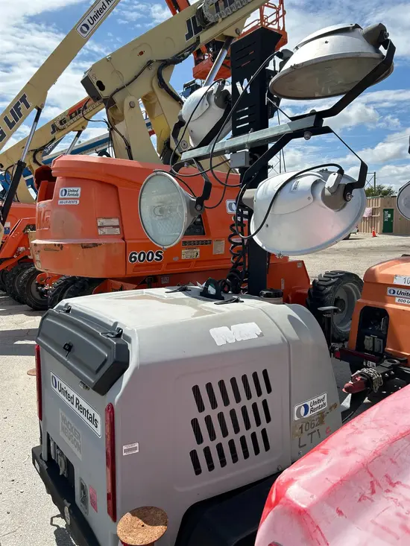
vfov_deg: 67.3
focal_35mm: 26
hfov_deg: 53.1
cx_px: 205
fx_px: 410
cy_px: 273
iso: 50
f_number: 1.5
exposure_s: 1/4444
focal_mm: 5.7
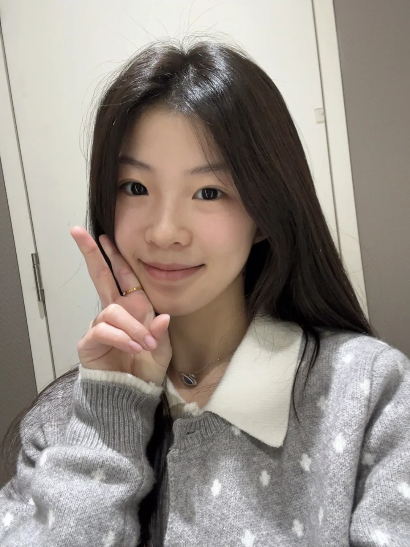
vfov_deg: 60.0
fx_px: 474
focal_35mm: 30
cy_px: 274
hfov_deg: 46.8
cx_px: 205
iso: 200
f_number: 1.9
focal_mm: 2.69
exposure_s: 1/50
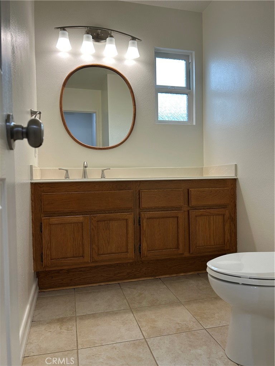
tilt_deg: -1.4
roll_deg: +1.1
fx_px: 275
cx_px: 138
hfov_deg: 53.1
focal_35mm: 26
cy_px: 183
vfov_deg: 67.3
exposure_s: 1/120
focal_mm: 5.7
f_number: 1.5
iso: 40
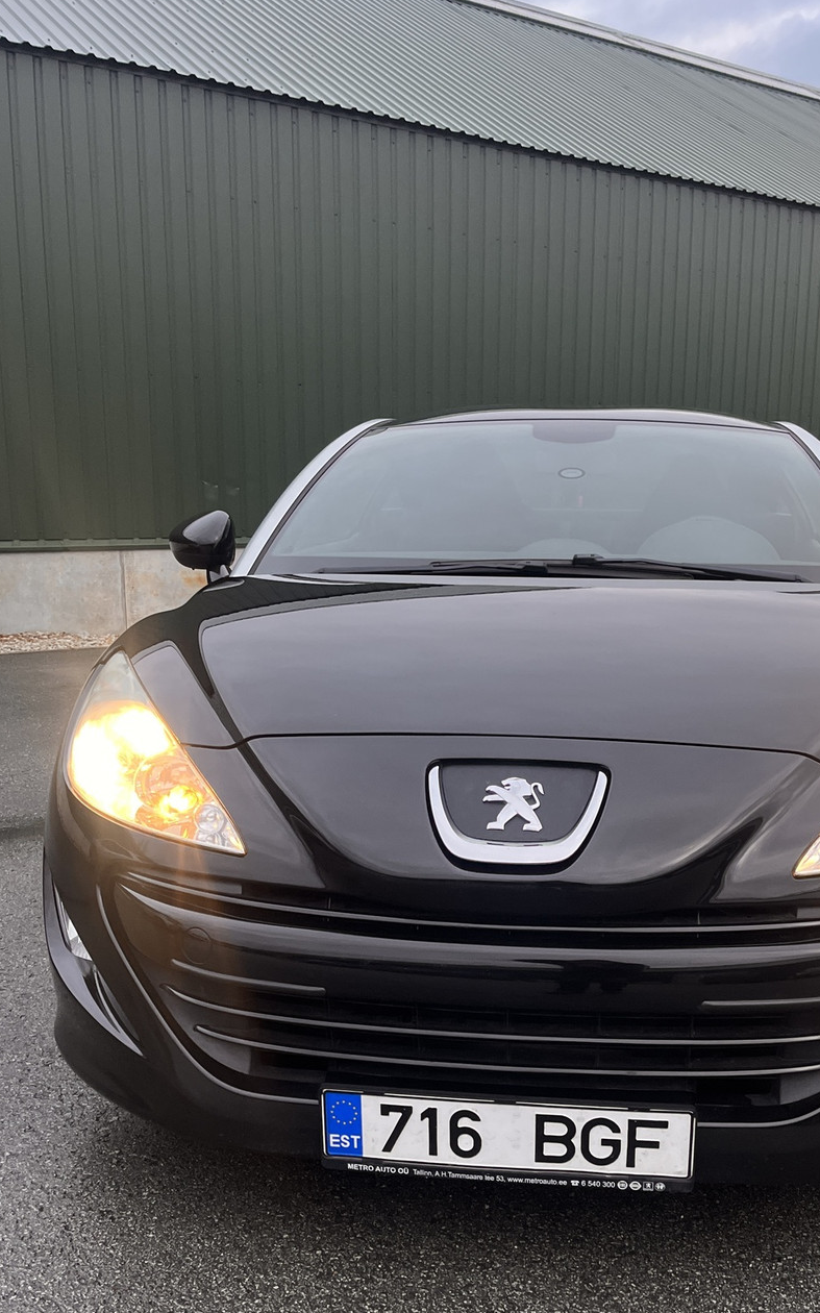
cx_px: 518
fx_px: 1252
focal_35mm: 35
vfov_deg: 55.0
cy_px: 771
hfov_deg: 36.0
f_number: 1.6
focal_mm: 5.1
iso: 125
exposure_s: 1/121
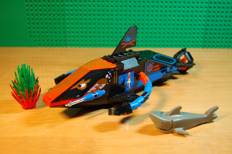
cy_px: 77
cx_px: 116
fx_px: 270
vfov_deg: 31.8
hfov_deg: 46.4
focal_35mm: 42
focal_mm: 28
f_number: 4.2
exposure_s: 1/40
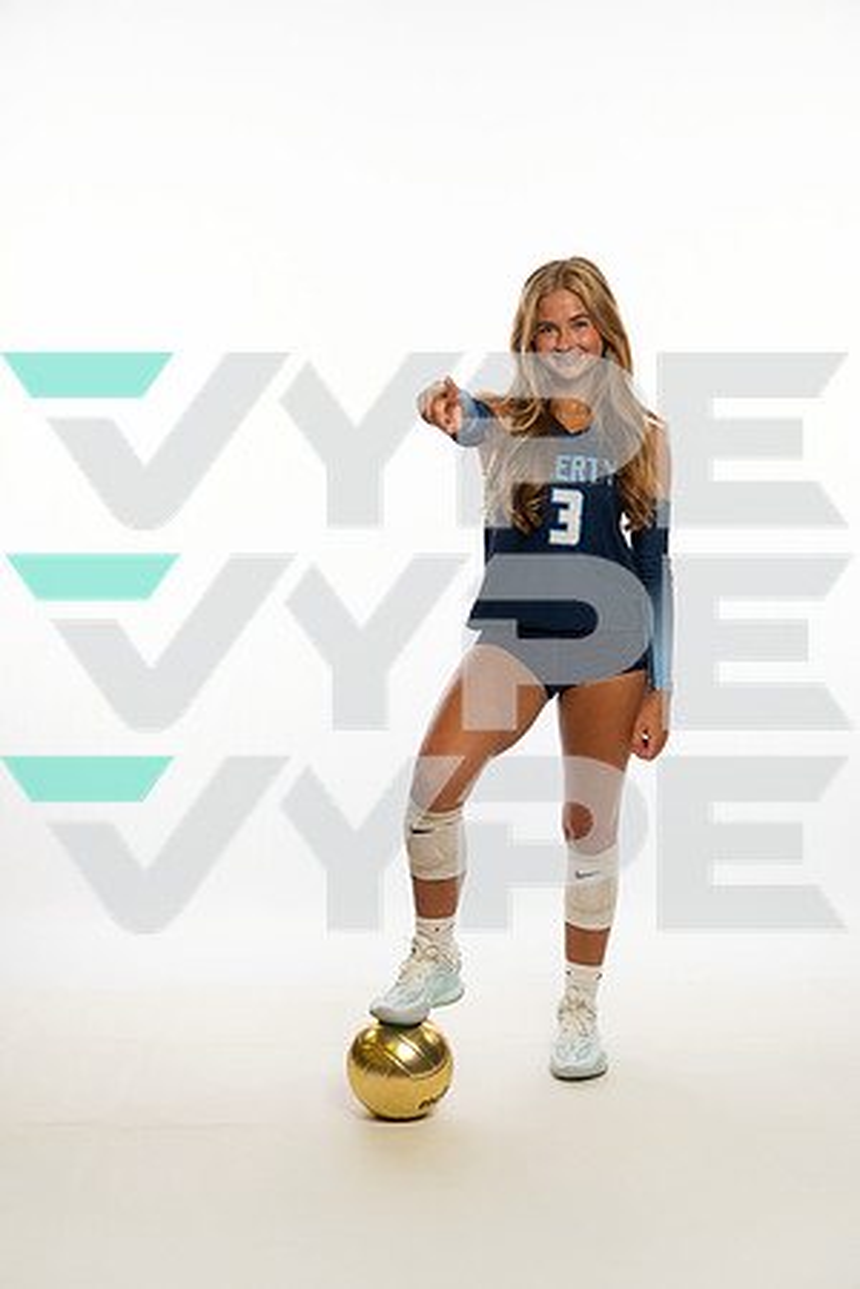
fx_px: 2257
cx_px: 430
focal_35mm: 63
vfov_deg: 31.9
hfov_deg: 21.6
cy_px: 644
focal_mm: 63
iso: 640
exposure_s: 1/250
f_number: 5.6
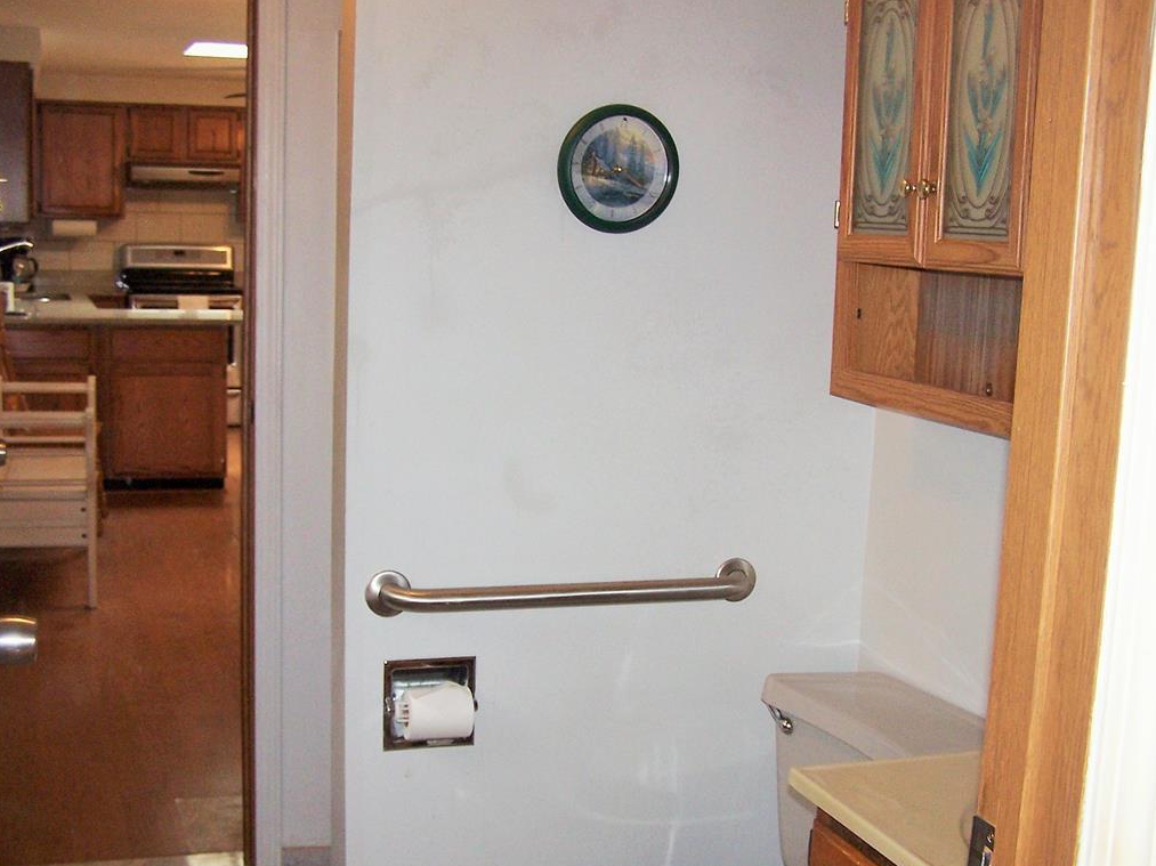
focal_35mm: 48
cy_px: 508
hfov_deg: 39.7
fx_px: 1602
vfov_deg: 30.2
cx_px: 558
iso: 140
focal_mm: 6.3
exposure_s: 1/60
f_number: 2.8
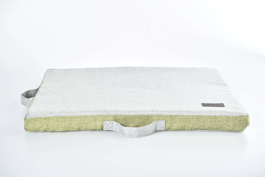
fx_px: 515
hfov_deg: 28.8
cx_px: 132
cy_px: 88
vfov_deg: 19.5
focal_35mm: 70
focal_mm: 70
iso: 320
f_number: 9
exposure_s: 1/125
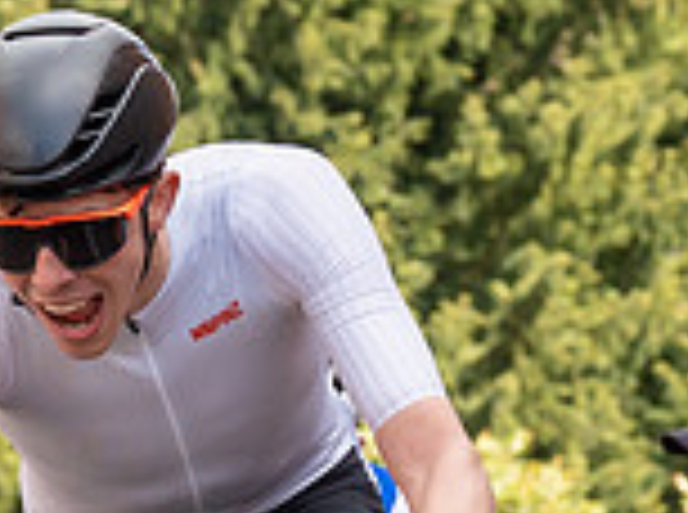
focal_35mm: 518
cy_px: -71
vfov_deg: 2.9
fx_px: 10271
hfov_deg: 3.8
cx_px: 266
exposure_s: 1/1000
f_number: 5
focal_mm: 70
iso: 250
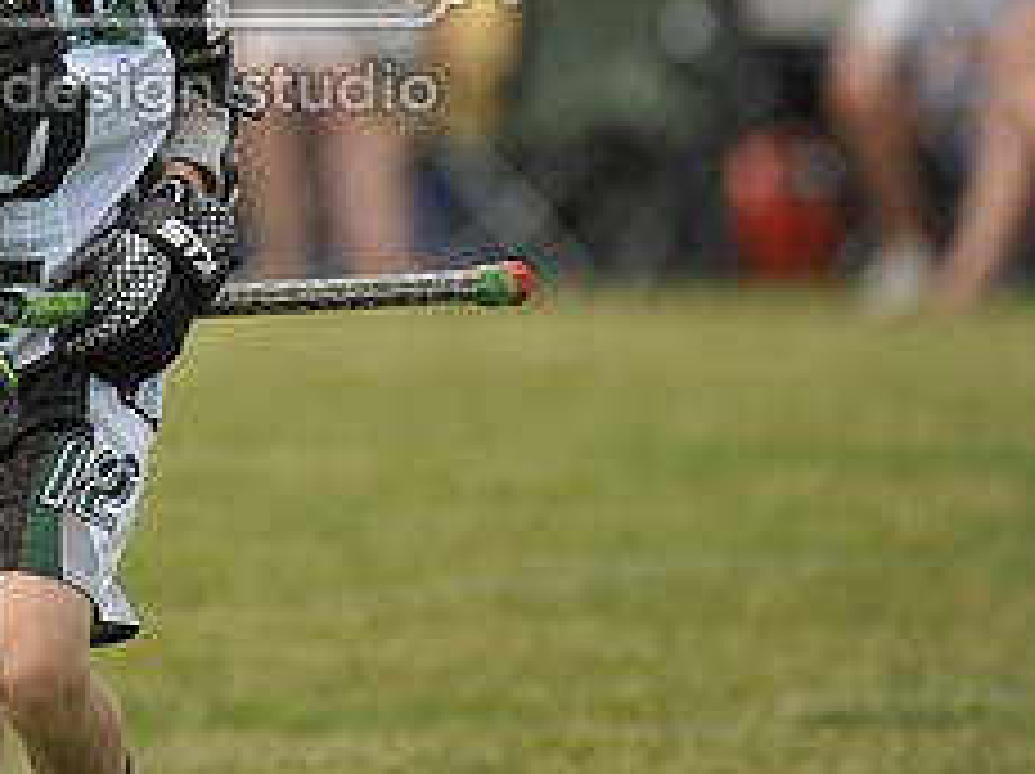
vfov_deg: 1.5
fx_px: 28972
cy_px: -76
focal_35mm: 970
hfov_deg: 2.0
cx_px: -45
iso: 800
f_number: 4
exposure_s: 1/2500
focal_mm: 400
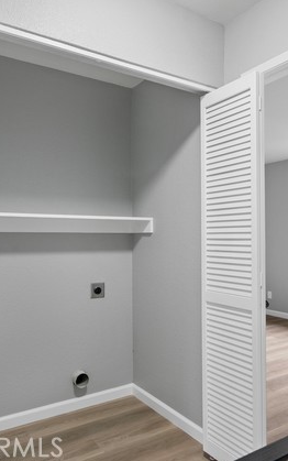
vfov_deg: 66.5
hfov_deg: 44.5
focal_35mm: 28
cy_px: 228
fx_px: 352
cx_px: 131
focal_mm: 18
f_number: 8
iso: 400
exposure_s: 1/6
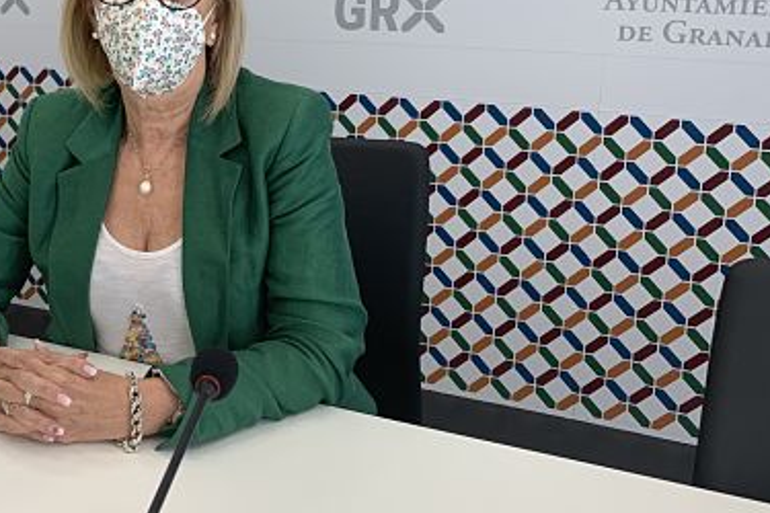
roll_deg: -0.5
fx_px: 1027
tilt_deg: -10.5
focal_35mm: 48
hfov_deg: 40.0
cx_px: 196
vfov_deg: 27.7
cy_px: 139
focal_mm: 4.25
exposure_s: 1/121
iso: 80
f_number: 1.8
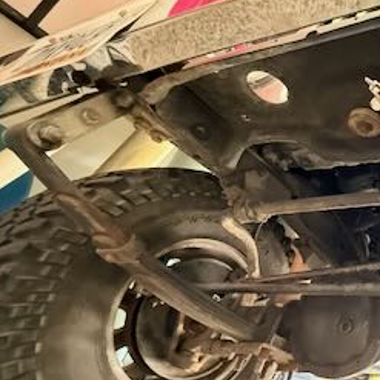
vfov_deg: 51.0
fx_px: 397
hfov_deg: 38.1
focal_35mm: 32
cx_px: 455
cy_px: 214
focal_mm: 2.22
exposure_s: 1/40
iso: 1600
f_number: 2.2
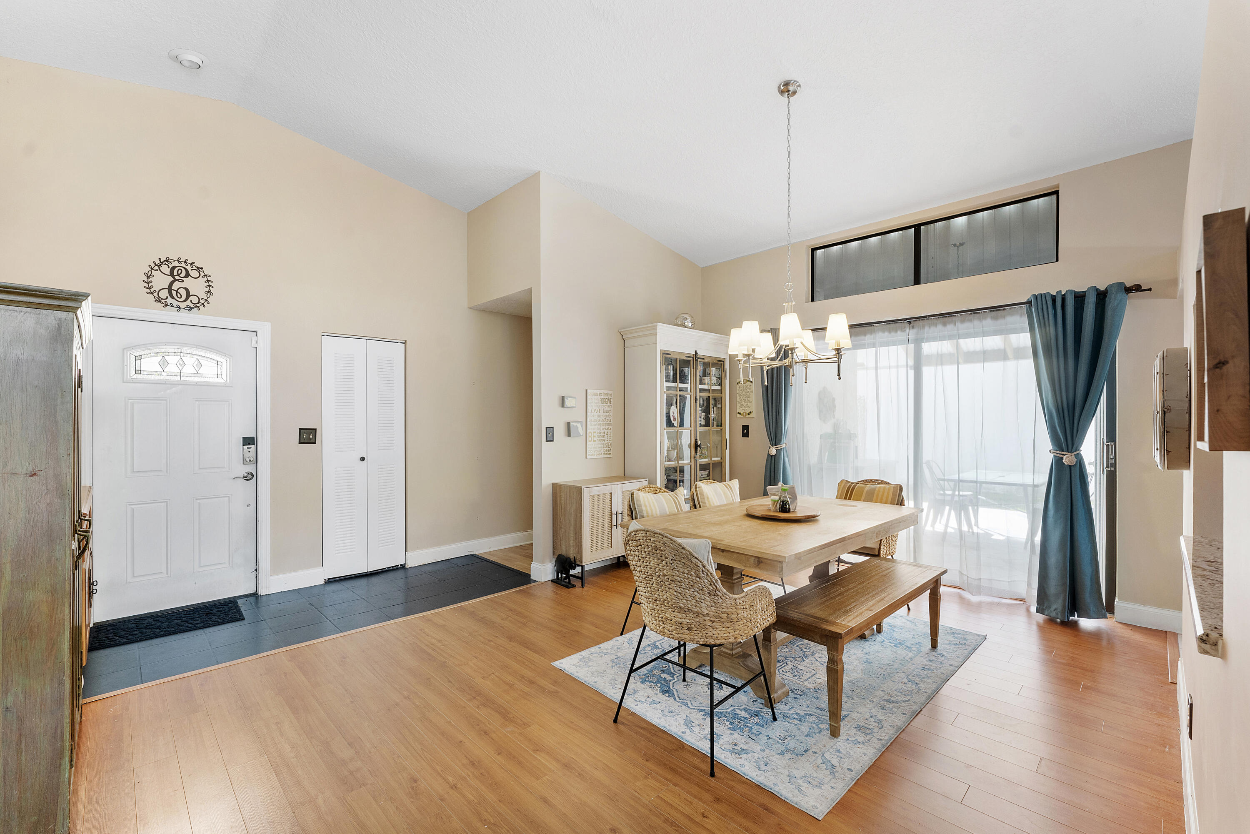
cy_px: 417
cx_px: 625
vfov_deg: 77.4
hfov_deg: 100.4
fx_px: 521
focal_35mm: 15
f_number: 8
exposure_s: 1/10
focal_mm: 15
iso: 500
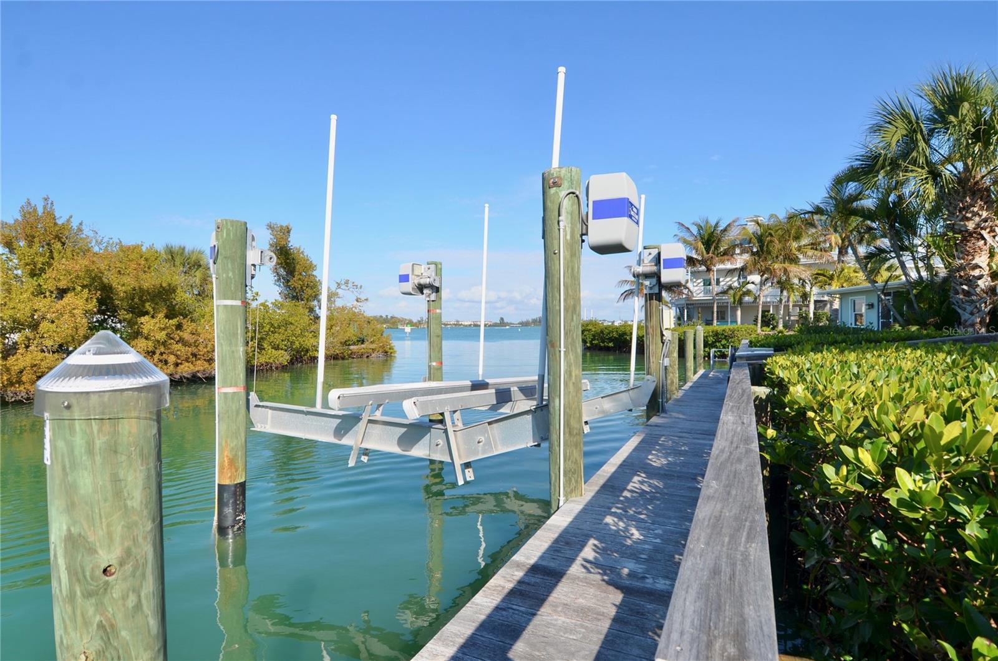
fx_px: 996
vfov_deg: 36.7
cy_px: 330
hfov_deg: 53.2
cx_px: 499
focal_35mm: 36
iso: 100
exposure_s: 1/250
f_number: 8
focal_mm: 24
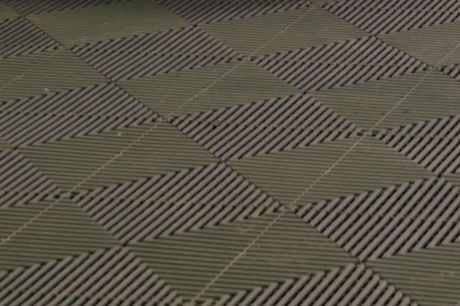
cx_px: 689
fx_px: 2236
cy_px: -489
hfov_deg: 11.3
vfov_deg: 7.2
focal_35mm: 175
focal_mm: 32
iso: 500
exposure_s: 1/30
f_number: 6.3
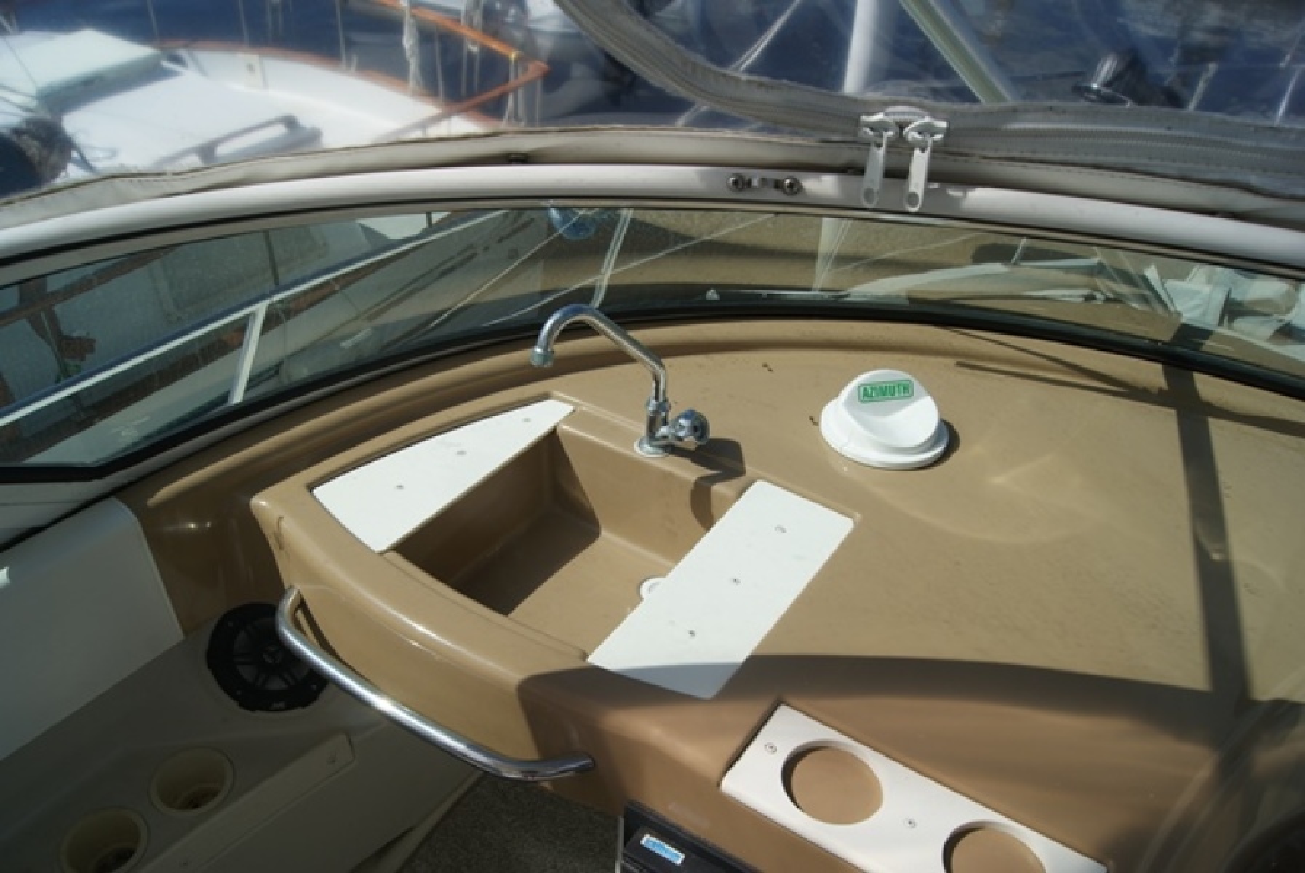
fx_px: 980
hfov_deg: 67.3
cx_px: 652
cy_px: 436
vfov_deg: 48.0
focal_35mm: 27
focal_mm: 18
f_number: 10
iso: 100
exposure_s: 1/320
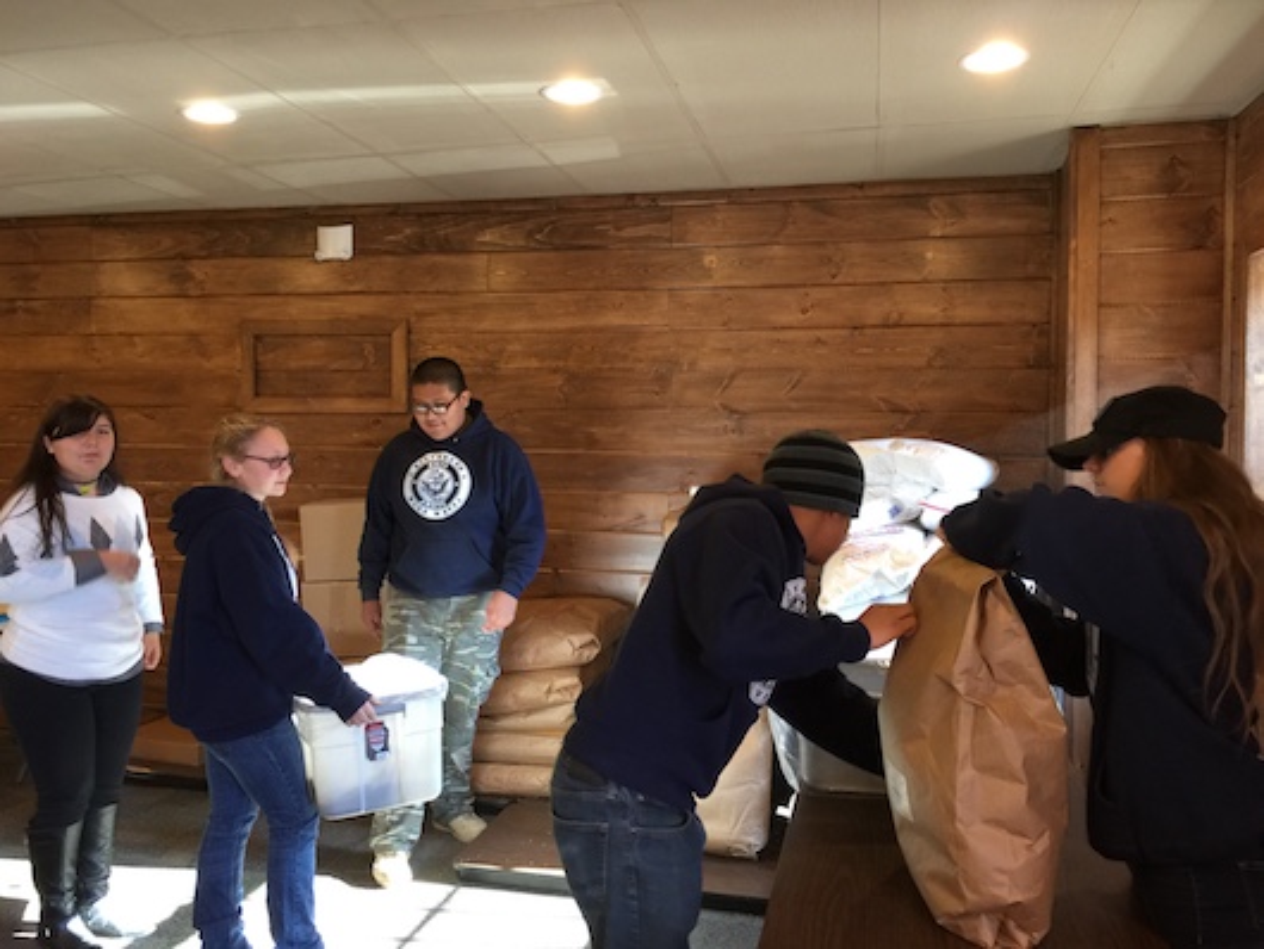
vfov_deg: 48.3
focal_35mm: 29
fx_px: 1059
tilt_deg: +0.7
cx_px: 632
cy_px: 474
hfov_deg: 61.6
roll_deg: +0.1
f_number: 2.2
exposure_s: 1/15
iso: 64
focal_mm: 4.15
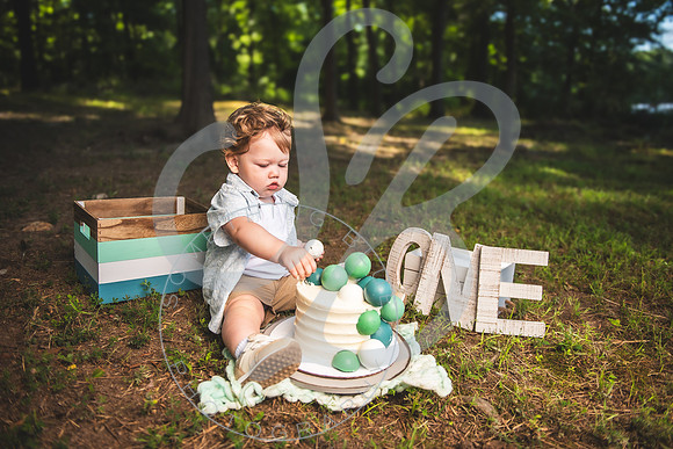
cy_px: 224
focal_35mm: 27
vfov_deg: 48.0
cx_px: 336
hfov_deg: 67.4
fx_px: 505
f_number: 2.8
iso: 100
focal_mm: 27
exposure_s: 1/800
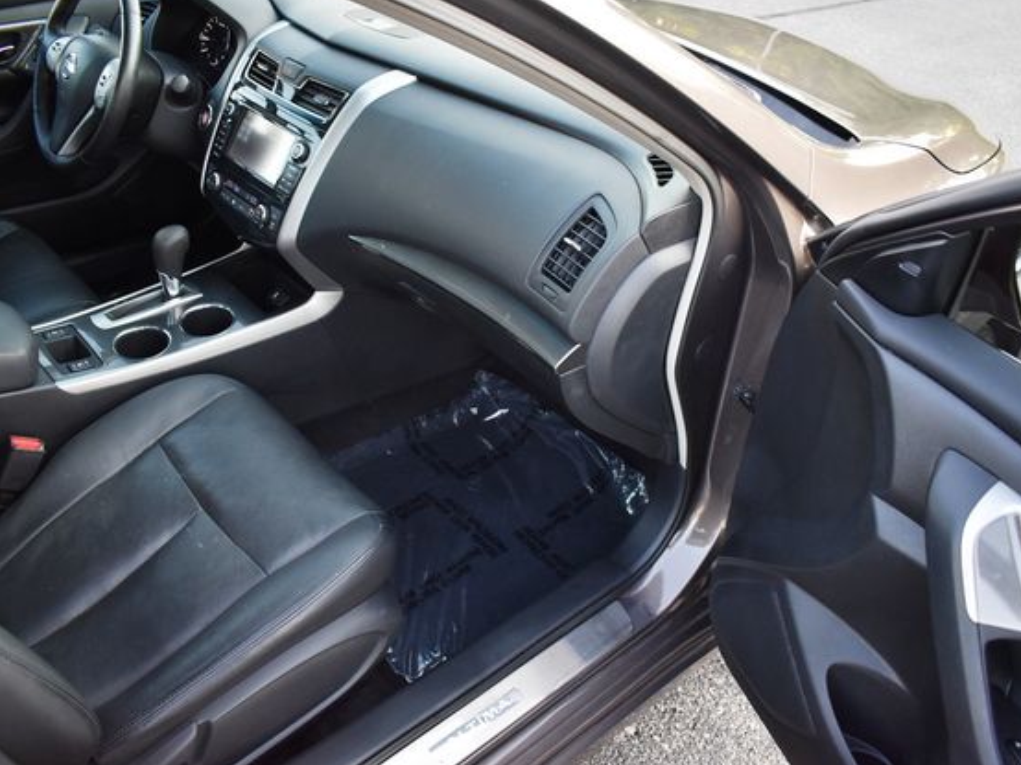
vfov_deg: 46.8
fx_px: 884
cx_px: 498
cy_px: 381
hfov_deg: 60.0
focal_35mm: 30
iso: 800
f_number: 3.5
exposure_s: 1/250
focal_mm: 18
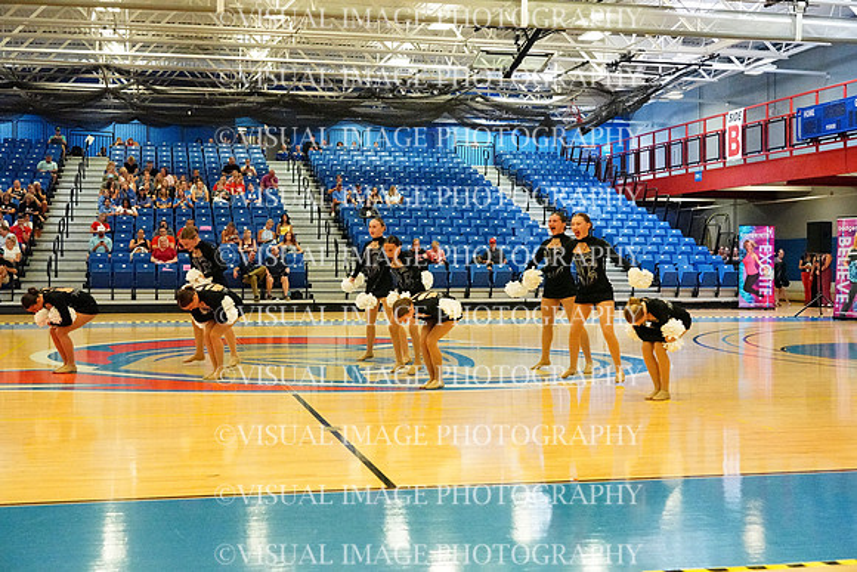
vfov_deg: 28.1
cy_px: 286
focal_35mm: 48
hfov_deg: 41.1
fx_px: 1143
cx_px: 428
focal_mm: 48
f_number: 4
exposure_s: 1/1000
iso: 25600
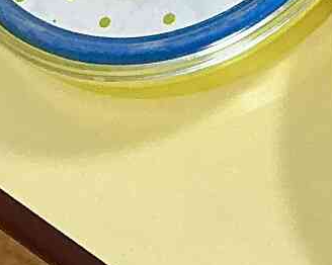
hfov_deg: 9.0
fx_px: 2052
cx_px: 526
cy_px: -625
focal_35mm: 209
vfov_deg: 6.5
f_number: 1.8
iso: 80
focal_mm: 3
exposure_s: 1/50
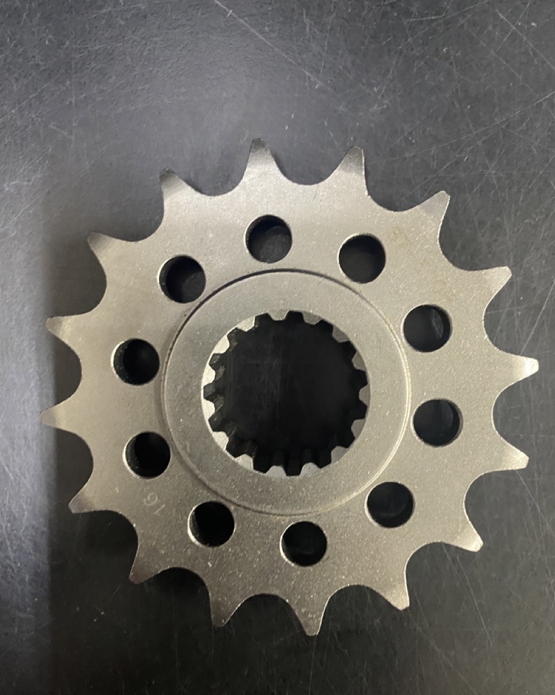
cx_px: 277
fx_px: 555
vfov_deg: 64.1
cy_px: 363
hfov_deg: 53.2
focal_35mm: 27
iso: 500
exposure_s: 1/30
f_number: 1.8
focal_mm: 4.25
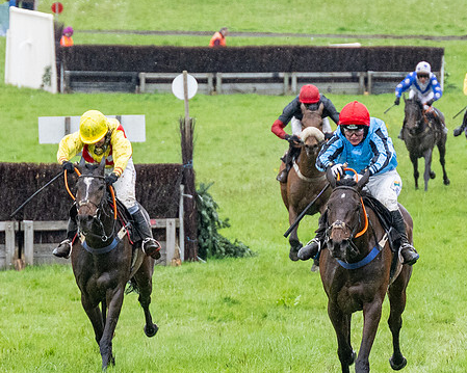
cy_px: 219
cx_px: 284
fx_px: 7365
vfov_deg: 2.9
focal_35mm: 533
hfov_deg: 3.6
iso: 1000
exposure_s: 1/1250
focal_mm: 125
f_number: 4
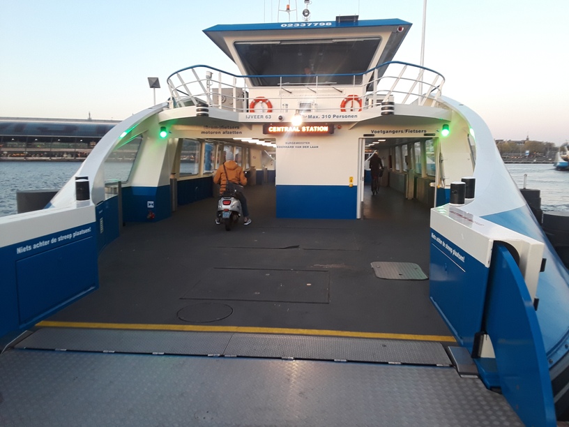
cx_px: 284
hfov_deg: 63.4
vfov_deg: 49.7
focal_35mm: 28
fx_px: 460
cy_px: 214
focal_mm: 2.9
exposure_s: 1/60
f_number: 1.9
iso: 64
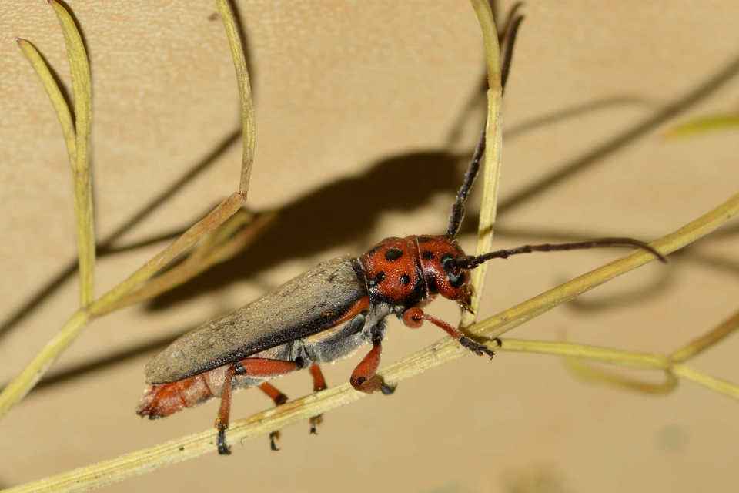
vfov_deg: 9.1
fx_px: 3079
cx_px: 370
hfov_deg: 13.7
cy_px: 246
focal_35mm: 150
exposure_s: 1/200
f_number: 20
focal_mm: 100
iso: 100
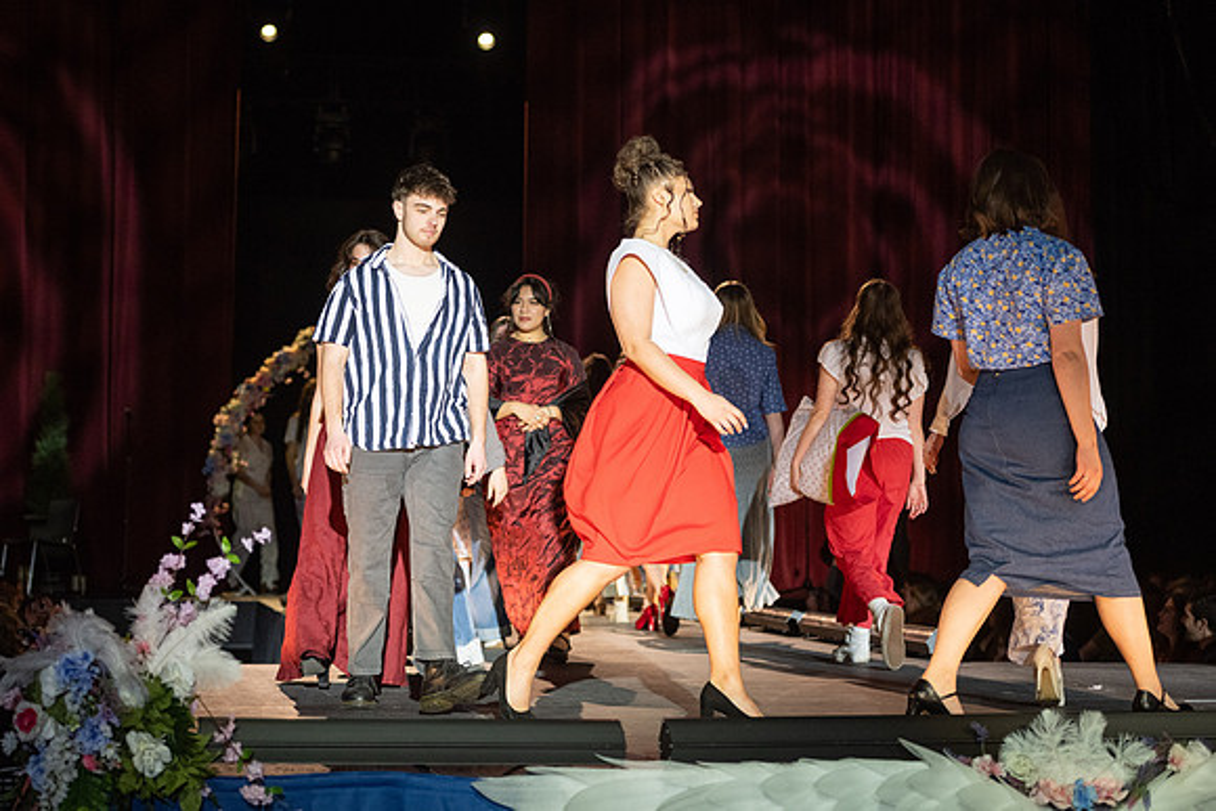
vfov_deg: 17.1
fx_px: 2691
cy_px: 416
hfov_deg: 25.4
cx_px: 524
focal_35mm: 80
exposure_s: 1/1000
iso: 1000
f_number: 2.8
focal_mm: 70
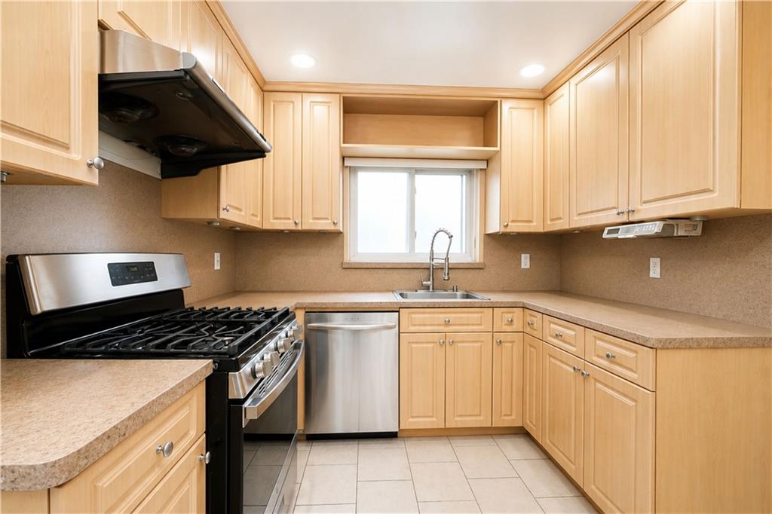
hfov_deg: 100.4
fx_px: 322
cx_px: 386
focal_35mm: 15
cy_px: 257
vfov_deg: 77.3
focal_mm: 10
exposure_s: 1/60
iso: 1600
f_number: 8
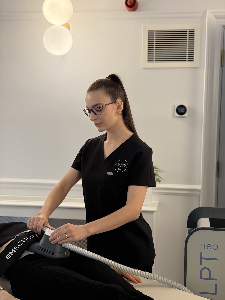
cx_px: 112
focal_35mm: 52
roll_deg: -0.5
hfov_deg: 28.0
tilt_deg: -4.3
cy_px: 150
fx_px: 451
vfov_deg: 36.8
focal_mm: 5.96
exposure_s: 1/33
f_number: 1.6
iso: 125
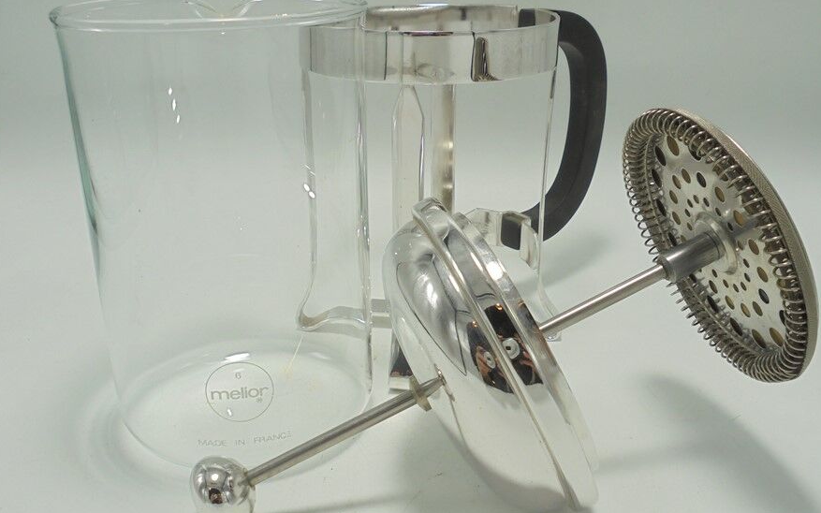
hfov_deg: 52.8
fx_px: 828
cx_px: 415
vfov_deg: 34.4
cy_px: 269
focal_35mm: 37
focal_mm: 6.1
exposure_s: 1/80
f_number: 4
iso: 100
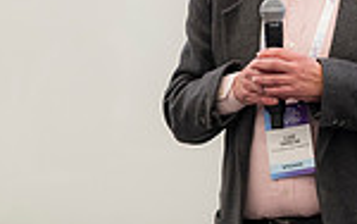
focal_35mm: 480
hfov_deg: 4.4
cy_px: 23
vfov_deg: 2.7
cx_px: 340
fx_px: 4674
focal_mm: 122
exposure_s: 1/125
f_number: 2.8
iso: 800
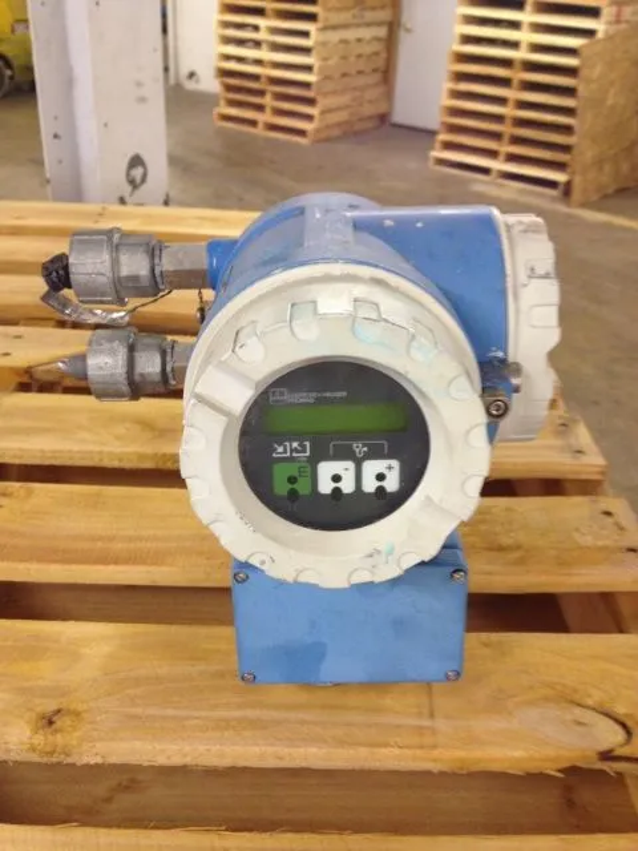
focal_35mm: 35
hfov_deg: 40.7
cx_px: 319
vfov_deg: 52.6
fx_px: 860
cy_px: 426
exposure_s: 1/20
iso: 160
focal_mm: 4.28
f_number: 2.4
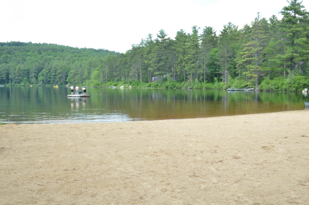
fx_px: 308
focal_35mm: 36
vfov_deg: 36.7
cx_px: 154
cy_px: 102
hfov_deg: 53.2
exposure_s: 1/80
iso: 250
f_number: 11
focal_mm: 24
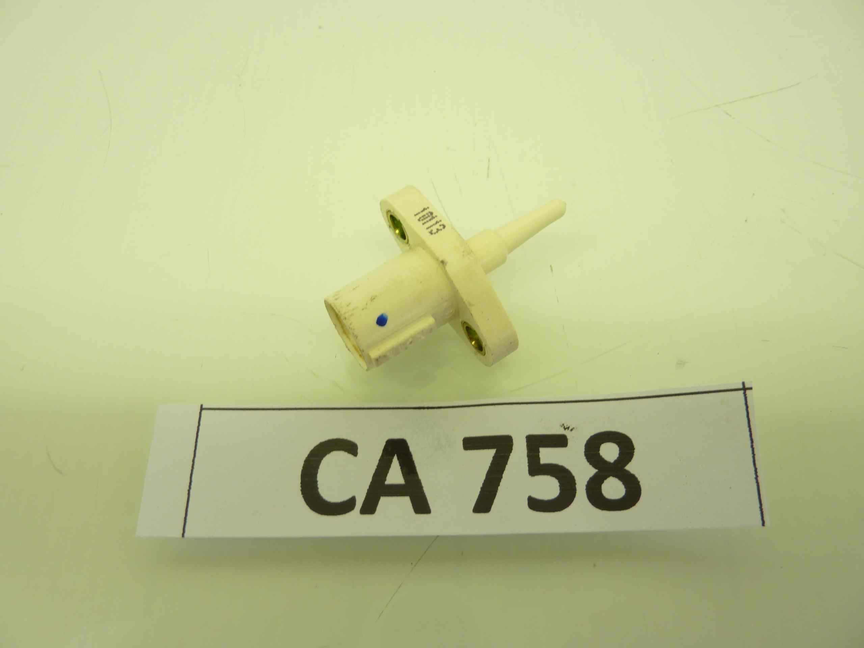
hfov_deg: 69.4
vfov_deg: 54.9
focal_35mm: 25
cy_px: 324
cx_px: 432
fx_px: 624
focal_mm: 4.1
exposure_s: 1/40
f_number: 3.3
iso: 80
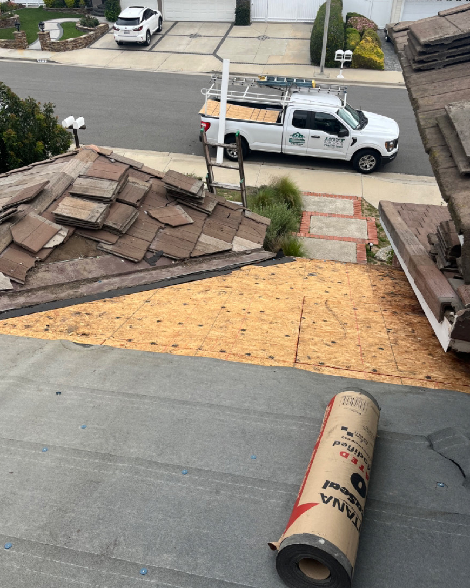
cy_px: 271
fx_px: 487
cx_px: 229
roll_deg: +2.7
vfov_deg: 62.1
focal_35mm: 28
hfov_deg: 51.5
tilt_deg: -33.6
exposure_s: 1/1477
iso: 50
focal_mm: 5.1
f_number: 1.6
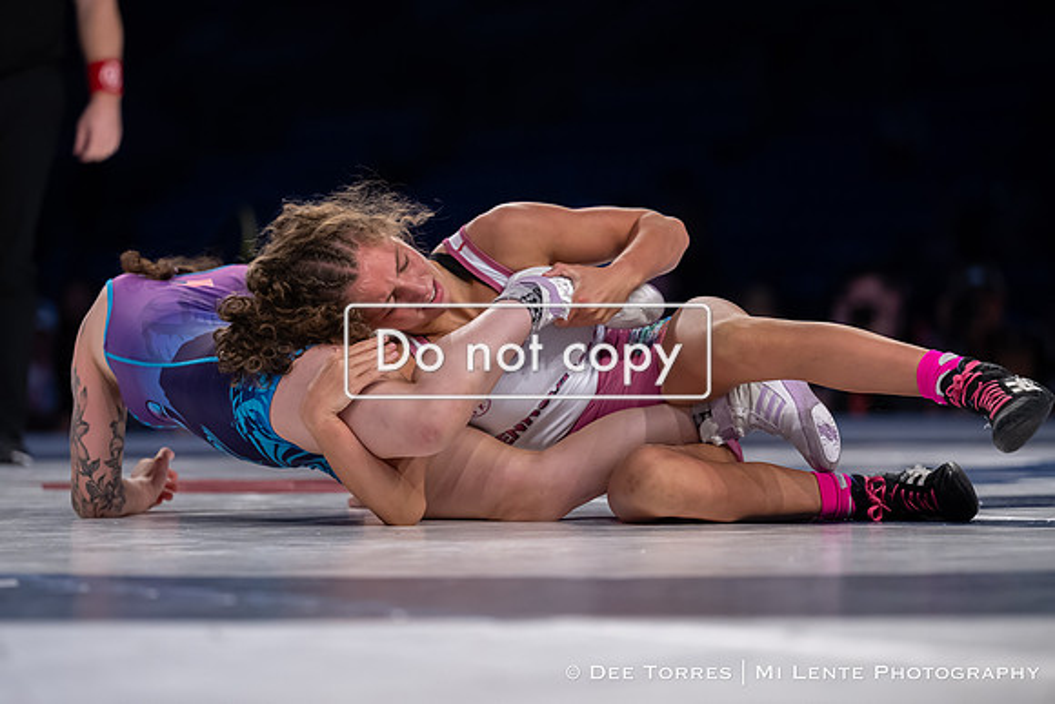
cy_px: 374
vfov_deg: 8.1
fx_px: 4955
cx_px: 473
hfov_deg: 12.2
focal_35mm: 169
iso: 1250
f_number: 2.8
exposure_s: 1/800
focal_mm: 135
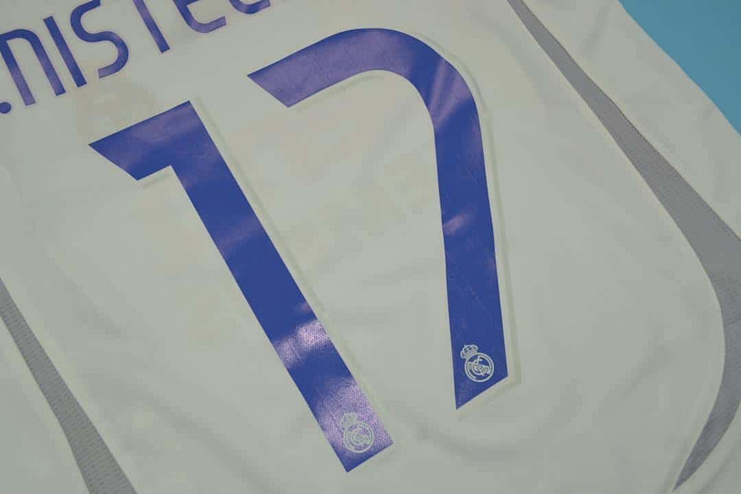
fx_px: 741
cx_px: 370
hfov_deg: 53.1
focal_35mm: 36
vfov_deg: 36.9
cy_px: 247
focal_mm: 24
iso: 200
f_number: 7.1
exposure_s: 1/100
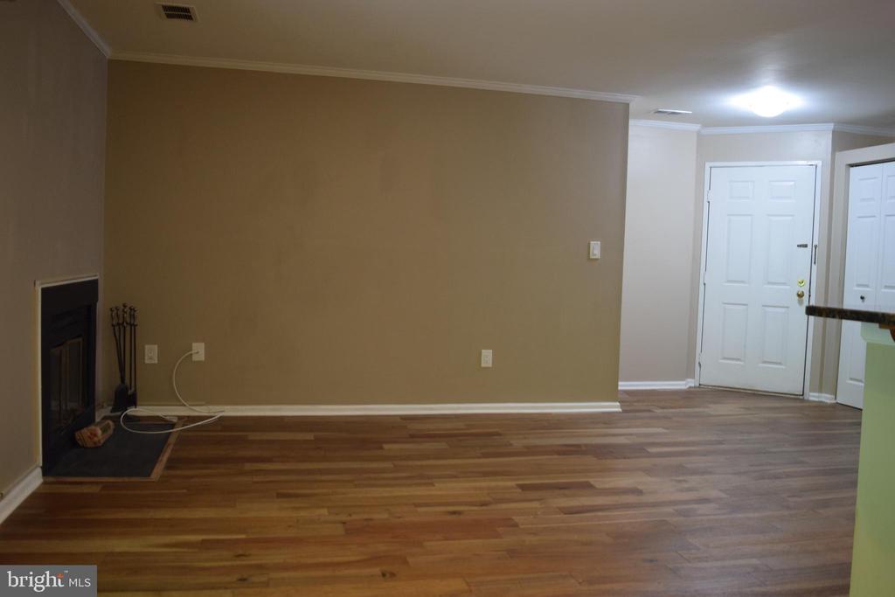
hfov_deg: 59.5
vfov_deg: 41.7
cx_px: 448
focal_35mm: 32
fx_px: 783
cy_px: 298
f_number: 3.8
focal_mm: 21
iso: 900
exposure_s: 1/60
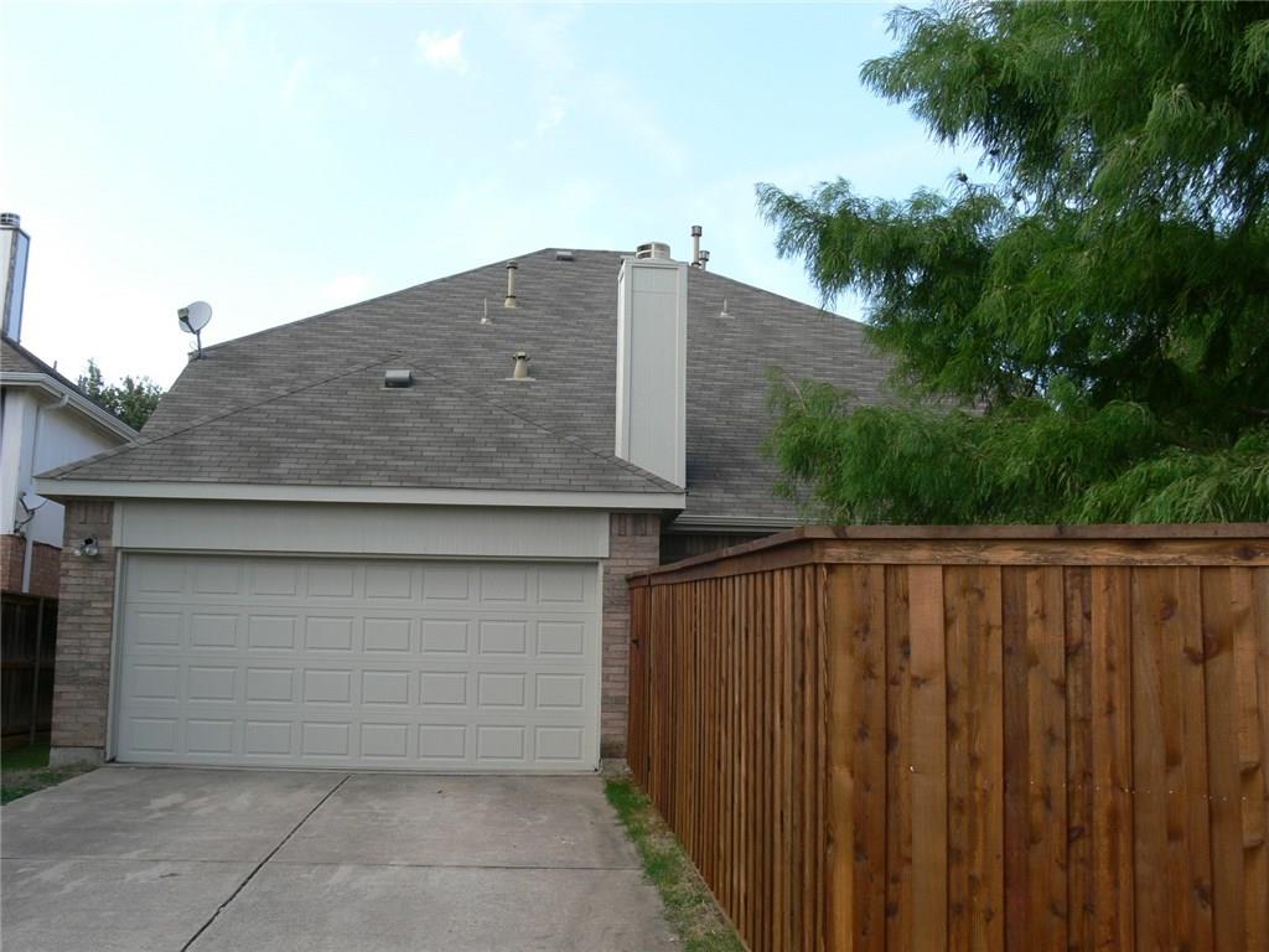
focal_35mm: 35
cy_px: 476
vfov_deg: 40.7
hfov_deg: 52.6
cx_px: 634
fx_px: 1283
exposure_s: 1/100
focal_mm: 7.4
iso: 80
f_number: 5.6
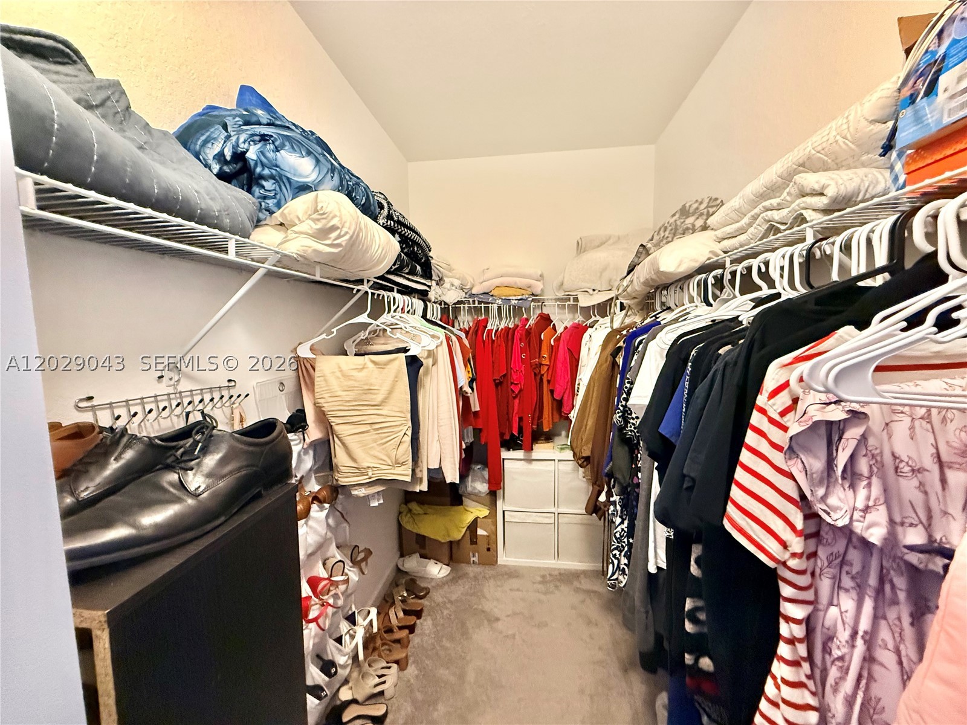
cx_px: 484
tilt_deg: -2.6
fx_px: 391
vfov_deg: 85.7
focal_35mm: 14
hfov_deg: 102.1
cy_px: 362
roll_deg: +1.7
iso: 800
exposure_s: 1/60
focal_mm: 2.22
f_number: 2.2
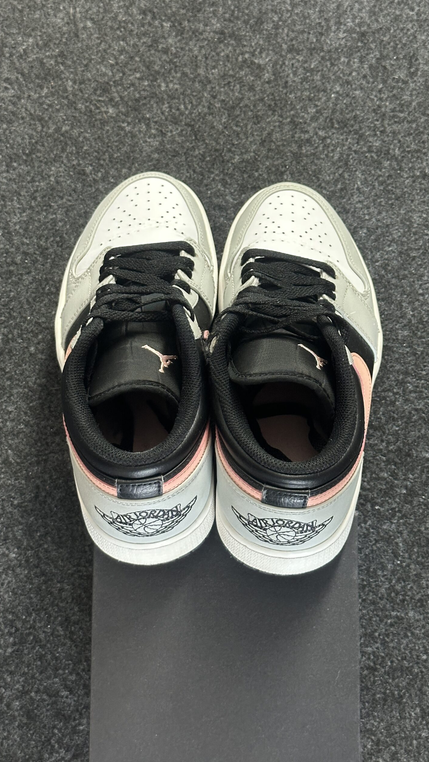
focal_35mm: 53
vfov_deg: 39.2
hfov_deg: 22.6
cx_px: 224
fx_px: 1072
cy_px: 380
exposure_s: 1/33
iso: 320
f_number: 1.78
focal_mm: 6.86
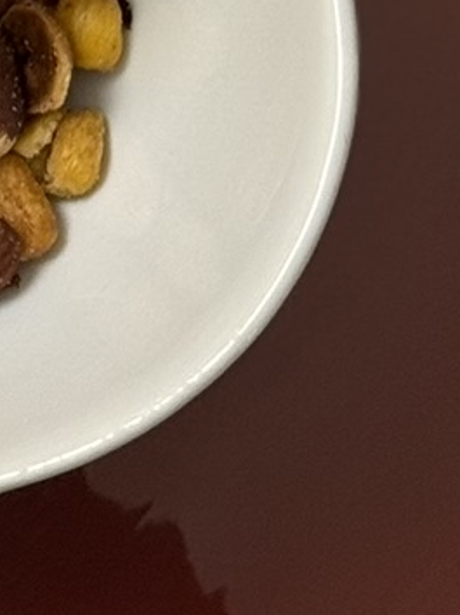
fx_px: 4932
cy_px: -684
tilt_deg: -84.5
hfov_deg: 5.2
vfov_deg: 6.9
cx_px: -623
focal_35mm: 278
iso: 125
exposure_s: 1/50
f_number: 1.78
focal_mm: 6.76
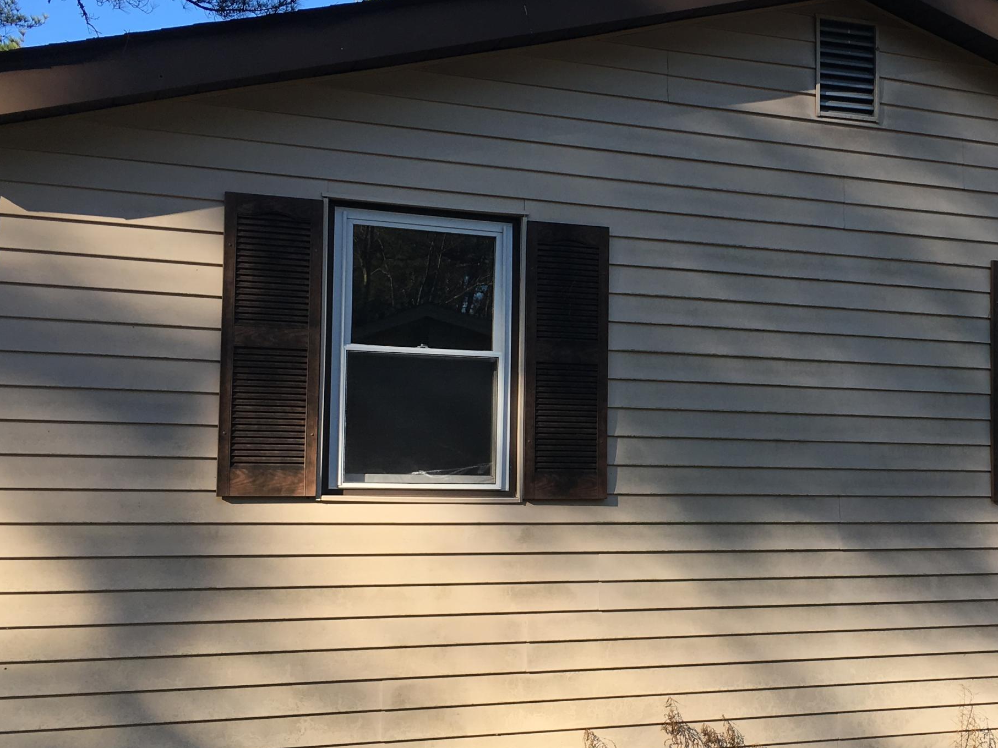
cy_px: 405
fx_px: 1384
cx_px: 735
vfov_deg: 30.2
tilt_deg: +3.9
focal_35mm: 48
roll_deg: -1.4
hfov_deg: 38.7
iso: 25
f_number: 2.2
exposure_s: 1/450
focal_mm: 4.15
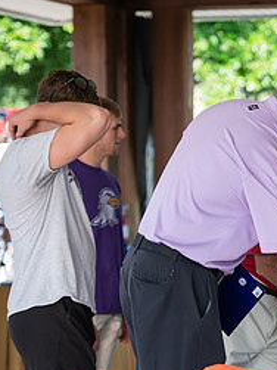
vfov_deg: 9.9
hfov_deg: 7.3
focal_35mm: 200
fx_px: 2136
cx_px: 395
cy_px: 225
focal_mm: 90
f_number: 3.2
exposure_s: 1/500
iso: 320
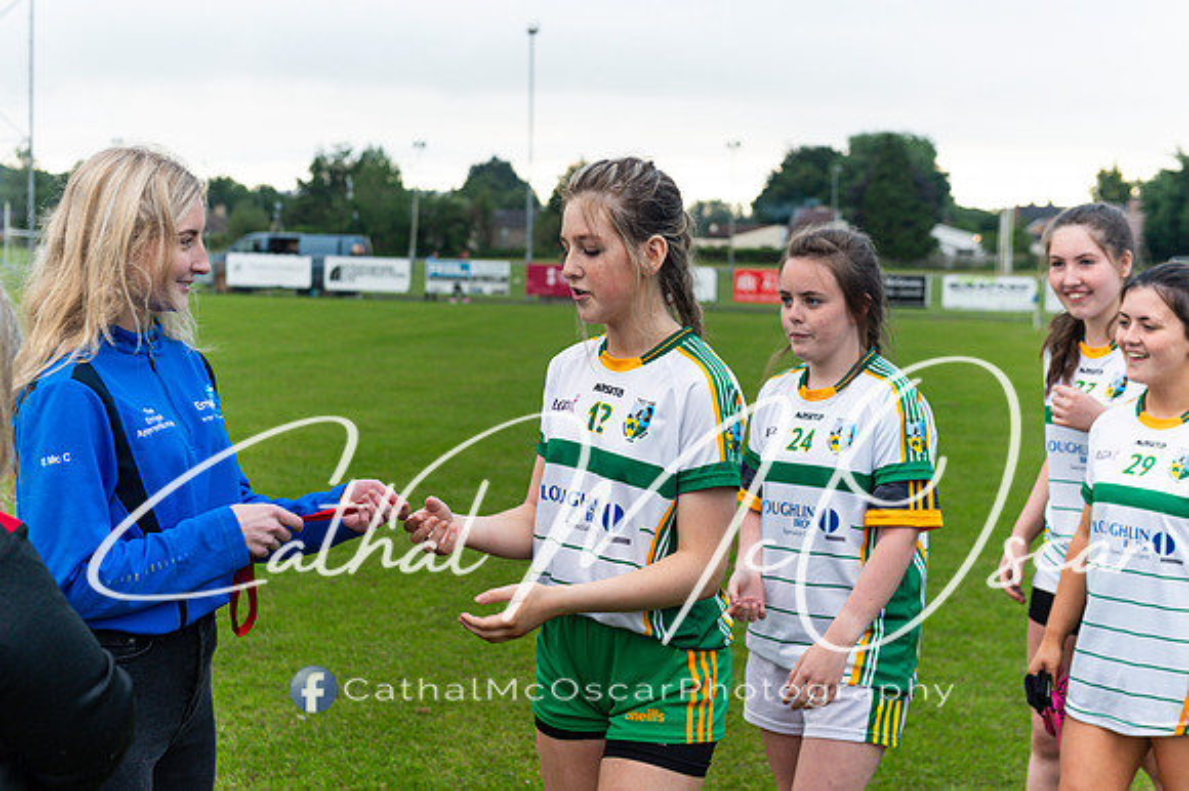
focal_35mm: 56
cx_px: 594
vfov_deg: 24.2
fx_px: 1848
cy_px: 396
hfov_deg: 35.7
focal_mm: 56
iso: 640
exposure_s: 1/250
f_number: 2.8
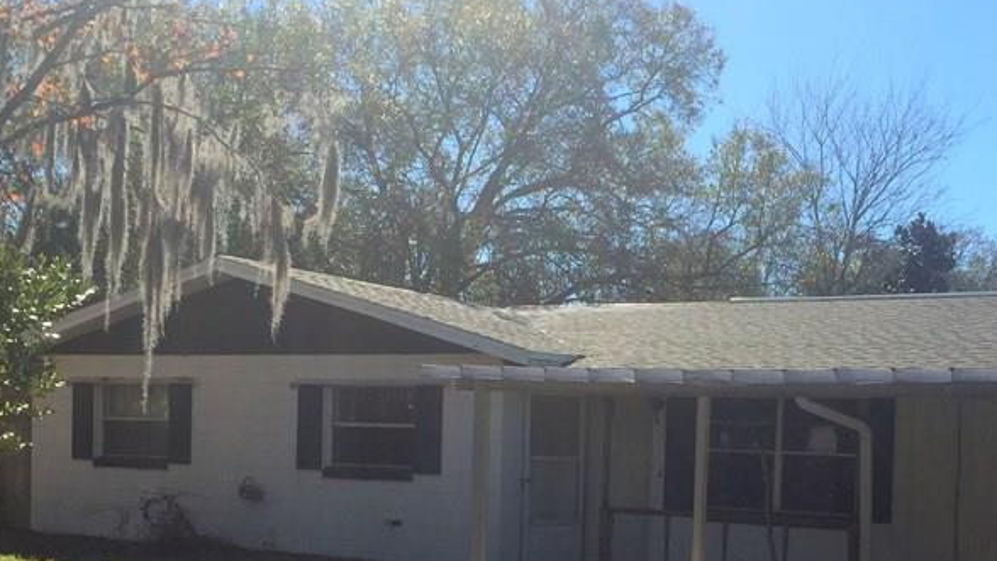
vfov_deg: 21.3
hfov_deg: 37.6
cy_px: 524
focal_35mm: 55
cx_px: 626
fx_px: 1454
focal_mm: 4.15
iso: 32
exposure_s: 1/2475
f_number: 2.2
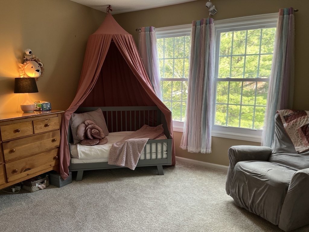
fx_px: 232
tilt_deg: -11.0
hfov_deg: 67.3
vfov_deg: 53.1
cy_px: 116
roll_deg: -0.4
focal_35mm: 26
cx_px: 154
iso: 80
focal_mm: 5.1
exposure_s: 1/60
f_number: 1.6
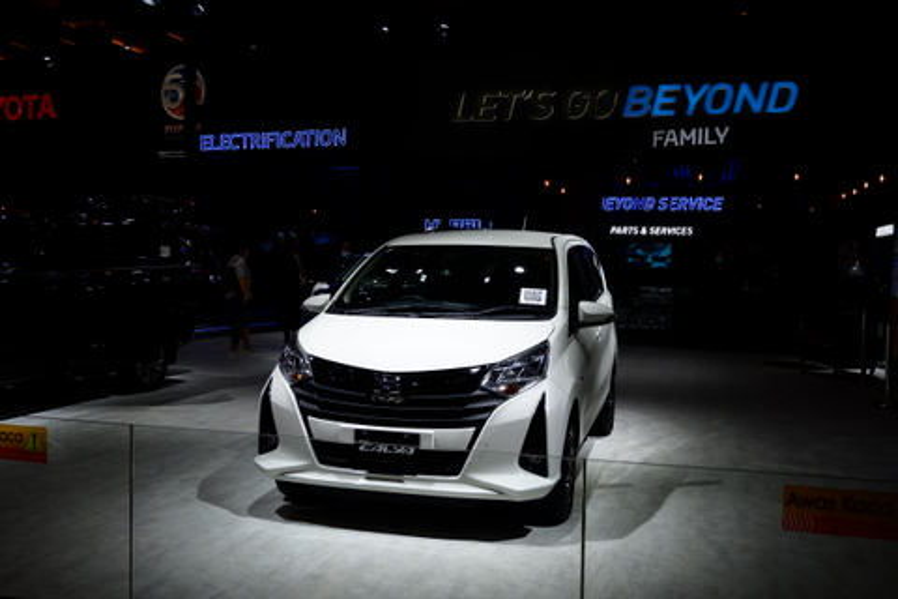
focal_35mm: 35
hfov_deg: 54.4
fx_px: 873
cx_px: 449
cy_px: 300
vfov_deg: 37.9
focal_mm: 23.2
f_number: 5
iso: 200
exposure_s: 1/140
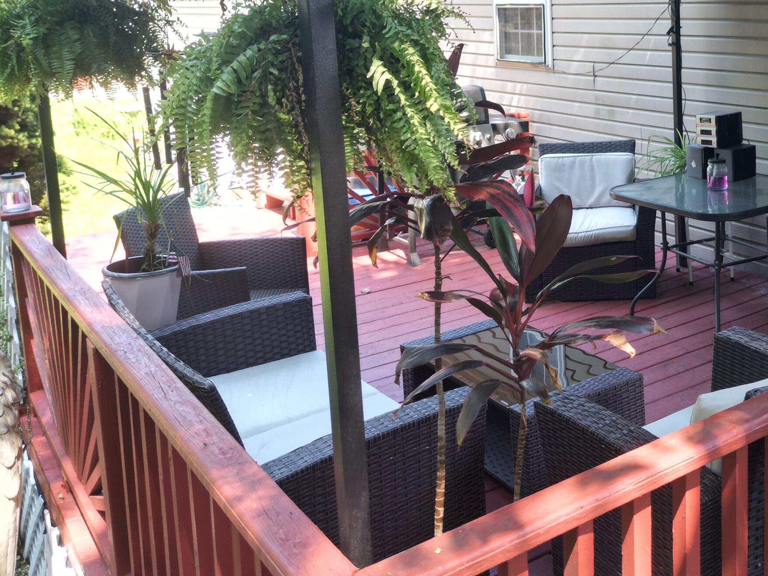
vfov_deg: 34.3
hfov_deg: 44.1
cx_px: 586
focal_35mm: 41
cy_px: 130
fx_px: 910
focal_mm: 6.72
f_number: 1.7
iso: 100
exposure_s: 1/200
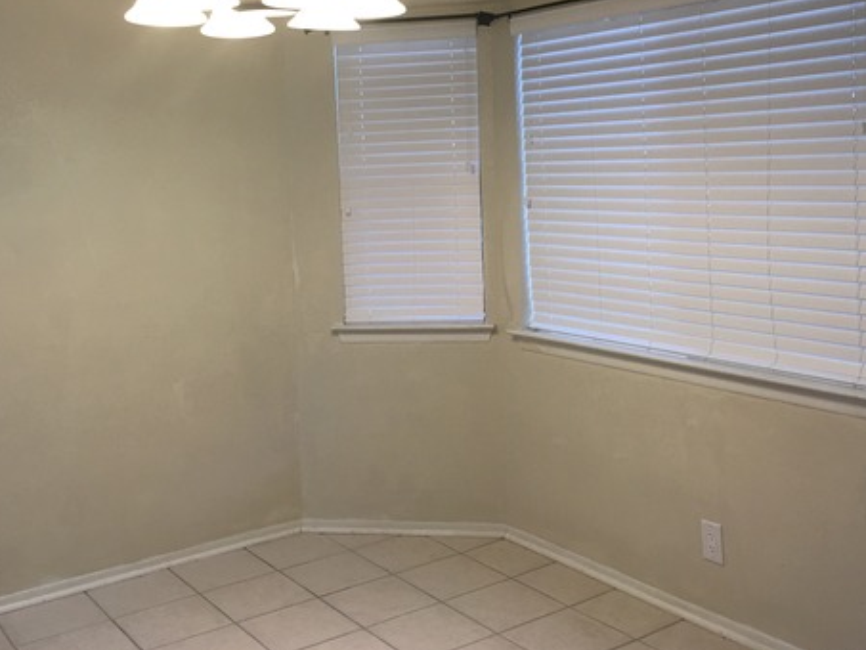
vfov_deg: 34.8
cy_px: 220
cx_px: 445
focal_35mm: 41
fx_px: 1026
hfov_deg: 45.8
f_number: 2.2
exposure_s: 1/30
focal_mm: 4.15
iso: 32
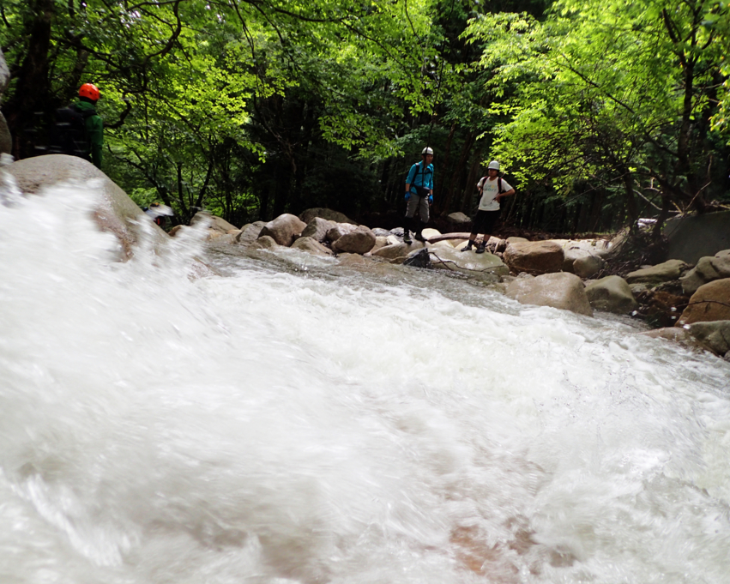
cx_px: 344
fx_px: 691
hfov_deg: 55.6
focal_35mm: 32
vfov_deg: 45.8
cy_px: 292
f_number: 2.3
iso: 100
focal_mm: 5.5
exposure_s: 1/100
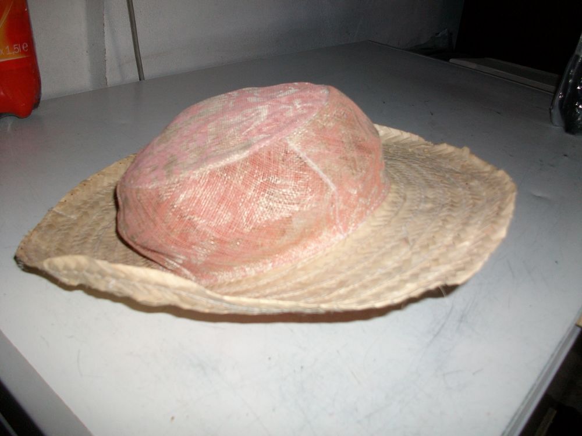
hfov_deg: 56.8
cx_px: 291
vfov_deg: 44.2
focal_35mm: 32
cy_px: 218
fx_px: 538
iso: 125
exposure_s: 1/40
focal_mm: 5.7
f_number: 2.9
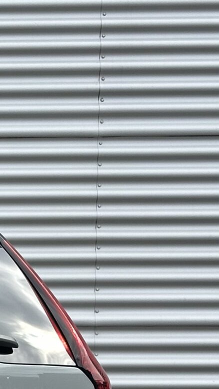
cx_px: -232
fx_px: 1774
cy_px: 422
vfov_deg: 12.3
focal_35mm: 172
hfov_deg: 6.8
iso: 64
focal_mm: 6.86
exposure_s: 1/1212
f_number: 1.78
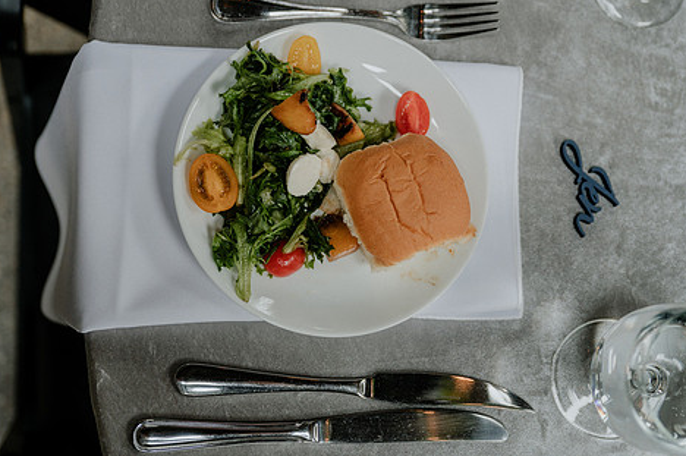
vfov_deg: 25.4
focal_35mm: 53
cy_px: 174
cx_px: 344
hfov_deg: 37.6
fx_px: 1009
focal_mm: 42
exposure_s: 1/320
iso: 400
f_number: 2.8
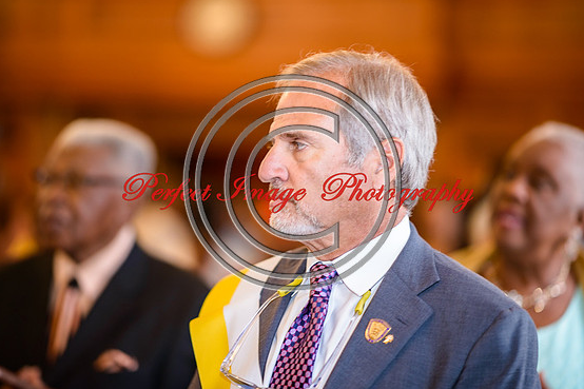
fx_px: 1784
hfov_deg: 18.6
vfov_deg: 12.4
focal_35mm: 110
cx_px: 292
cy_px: 190
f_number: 1.6
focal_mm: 105
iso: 280
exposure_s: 1/100
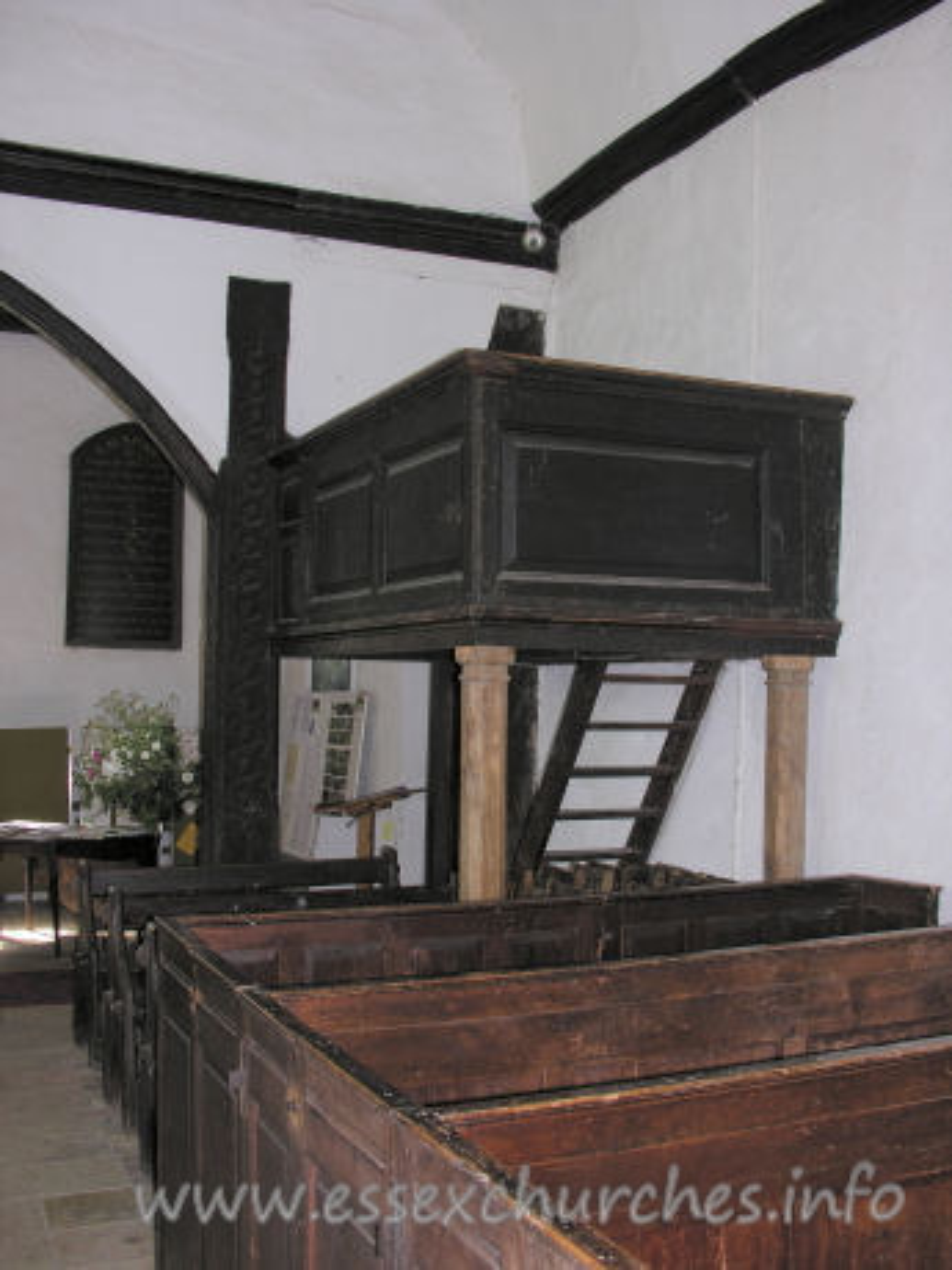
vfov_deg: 50.1
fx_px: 1357
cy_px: 635
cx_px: 476
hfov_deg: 38.7
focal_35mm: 37
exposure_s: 1/60.1
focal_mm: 9.5
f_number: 2.8
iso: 73
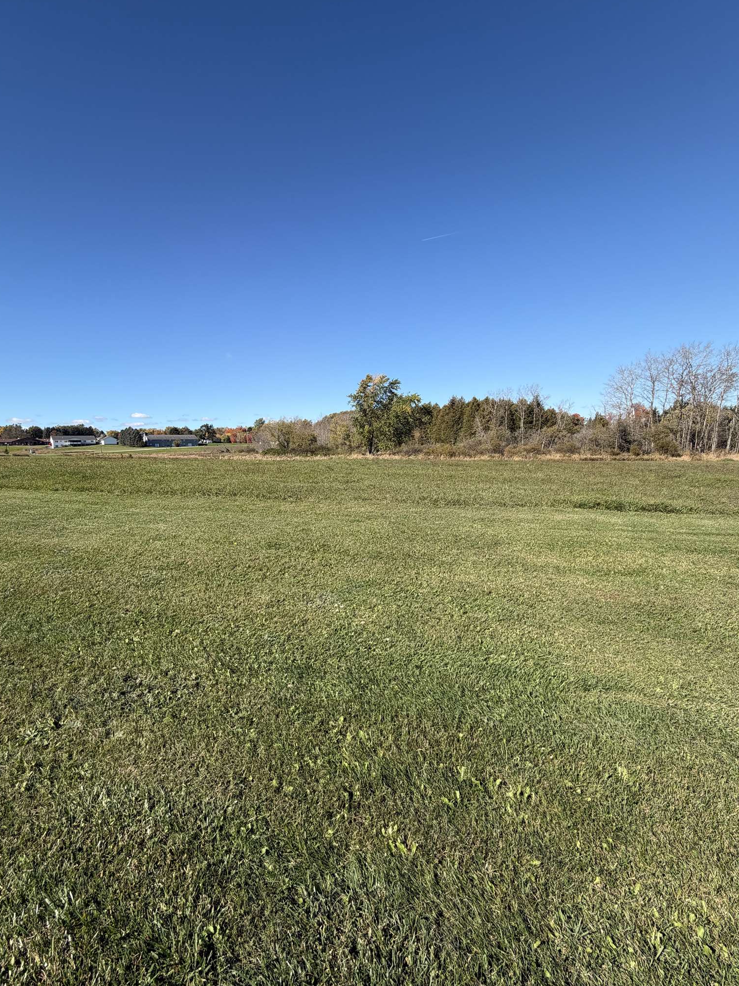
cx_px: 338
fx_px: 455
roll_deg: +0.8
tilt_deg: -5.9
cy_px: 495
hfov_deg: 77.9
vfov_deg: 94.5
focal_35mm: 16
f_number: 2.2
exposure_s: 1/770
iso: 25
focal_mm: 2.22
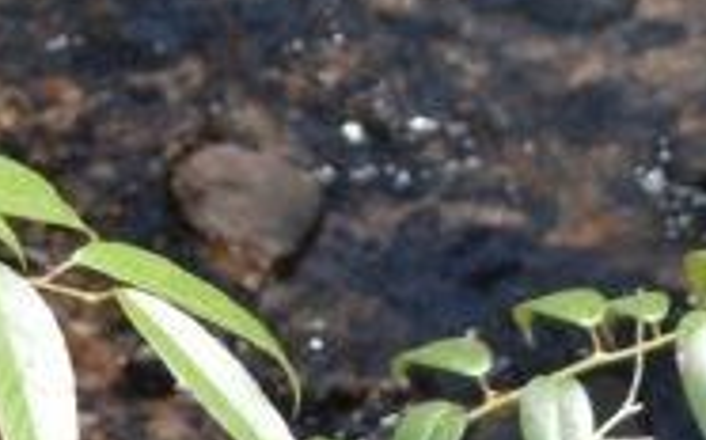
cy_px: -192
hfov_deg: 9.6
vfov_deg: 5.9
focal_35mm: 219
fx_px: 4211
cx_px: 349
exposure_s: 1/200
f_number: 4.5
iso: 100
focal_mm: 26
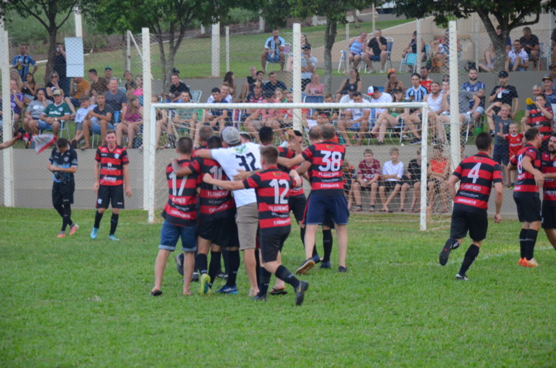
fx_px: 2265
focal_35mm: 147
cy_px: 184
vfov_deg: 9.3
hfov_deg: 14.0
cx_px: 278
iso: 1600
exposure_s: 1/250
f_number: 5.6
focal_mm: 98
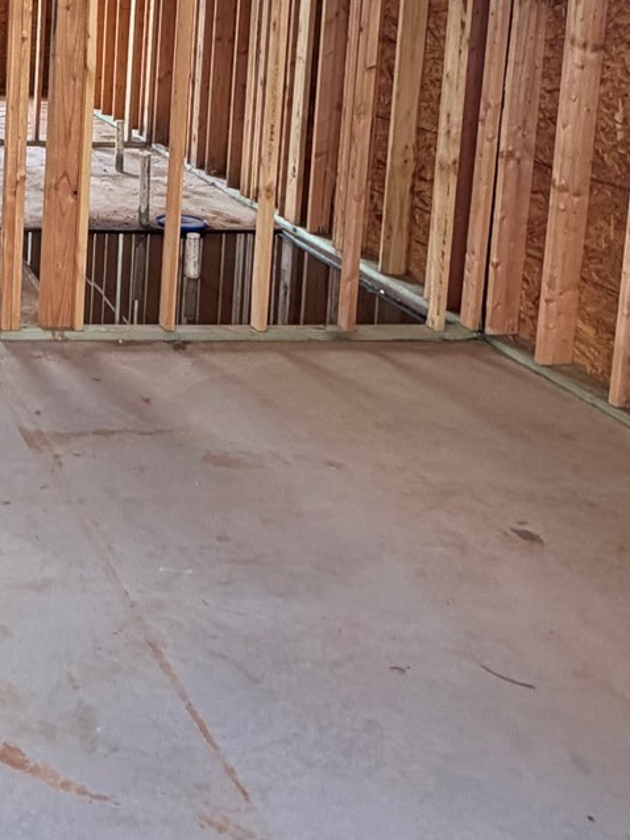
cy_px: 70
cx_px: -103
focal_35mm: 45
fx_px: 1092
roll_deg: -0.8
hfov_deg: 28.5
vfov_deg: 38.8
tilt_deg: -5.1
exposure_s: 1/121
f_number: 2.2
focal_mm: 2.22
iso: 160
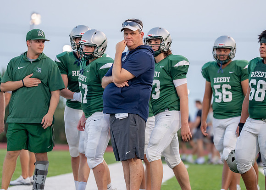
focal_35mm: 222
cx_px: 148
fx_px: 1676
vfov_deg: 6.5
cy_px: 95
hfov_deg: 9.1
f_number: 2.8
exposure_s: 1/1250
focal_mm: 171
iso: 800
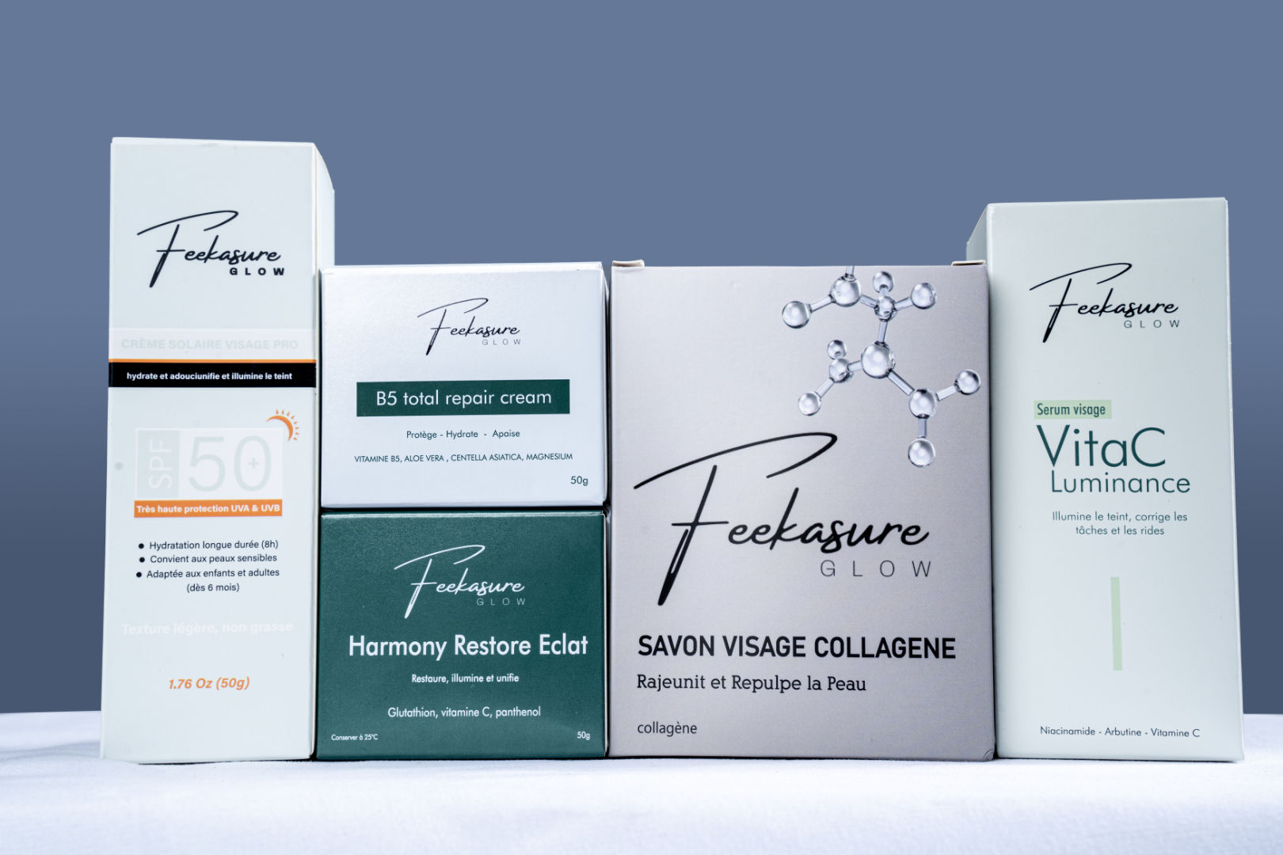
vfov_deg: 24.4
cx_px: 642
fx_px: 1974
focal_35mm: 55
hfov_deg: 36.0
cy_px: 428
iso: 100
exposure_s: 1/60
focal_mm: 55.4
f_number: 13
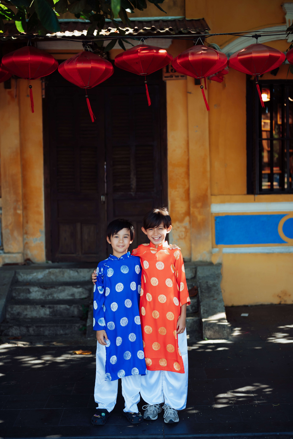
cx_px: 149
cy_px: 223
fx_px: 623
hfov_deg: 26.5
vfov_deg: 38.9
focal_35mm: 51
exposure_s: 1/1250
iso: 320
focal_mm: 50
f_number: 2.2
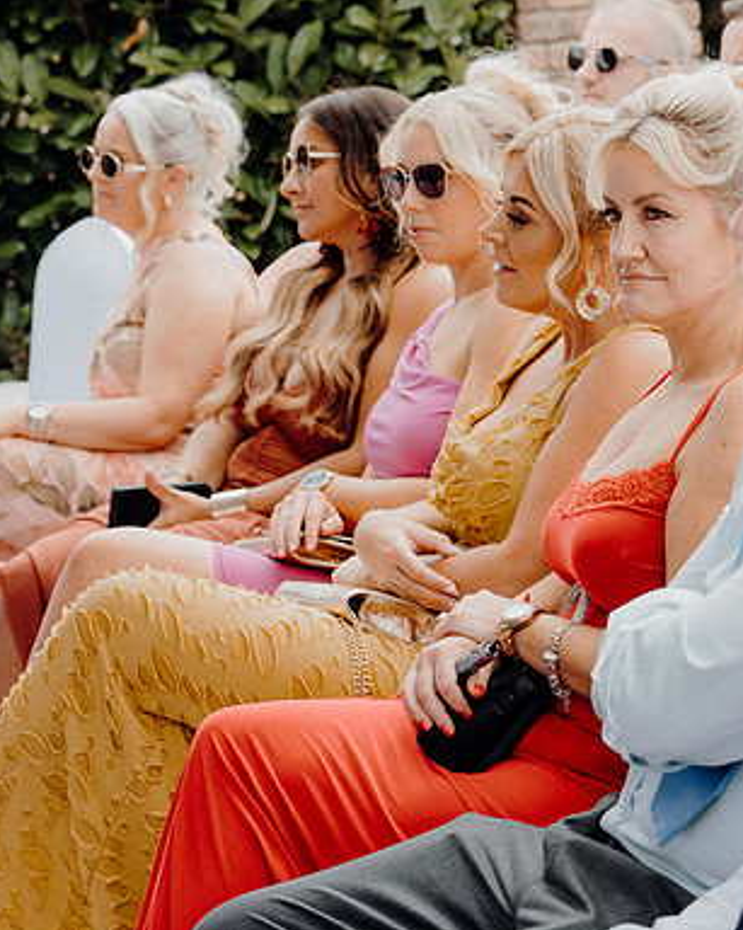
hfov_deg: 15.0
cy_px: 466
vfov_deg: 18.8
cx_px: 576
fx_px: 2805
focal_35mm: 102
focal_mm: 48
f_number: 3.5
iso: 125
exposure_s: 1/400
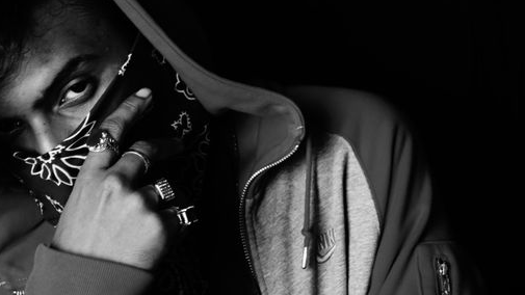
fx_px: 1218
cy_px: 140
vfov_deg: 13.8
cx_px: 260
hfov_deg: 24.3
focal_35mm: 88
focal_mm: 55
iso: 100
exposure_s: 1/125
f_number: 5.6
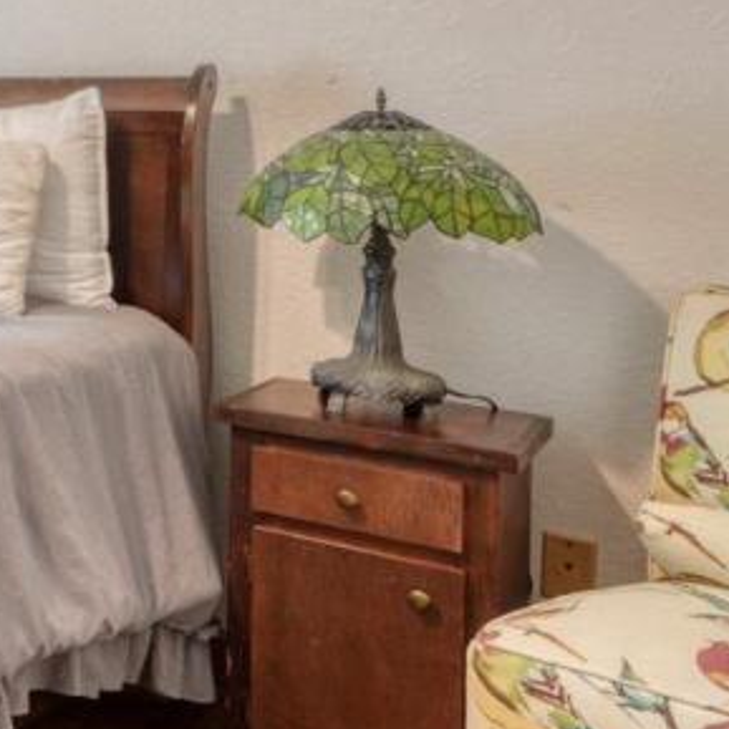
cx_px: -522
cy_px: 111
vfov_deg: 31.1
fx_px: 1263
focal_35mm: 53
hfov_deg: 22.3
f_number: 10
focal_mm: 10
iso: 125
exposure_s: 1.3
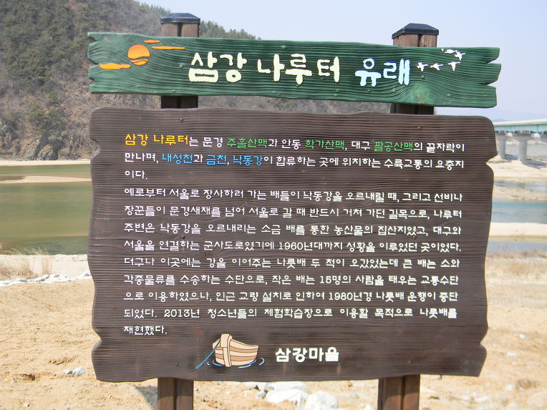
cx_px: 274
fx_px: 648
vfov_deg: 35.1
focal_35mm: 41
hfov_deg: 45.8
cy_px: 205
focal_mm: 7.3
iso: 80
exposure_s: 1/583
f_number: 3.8
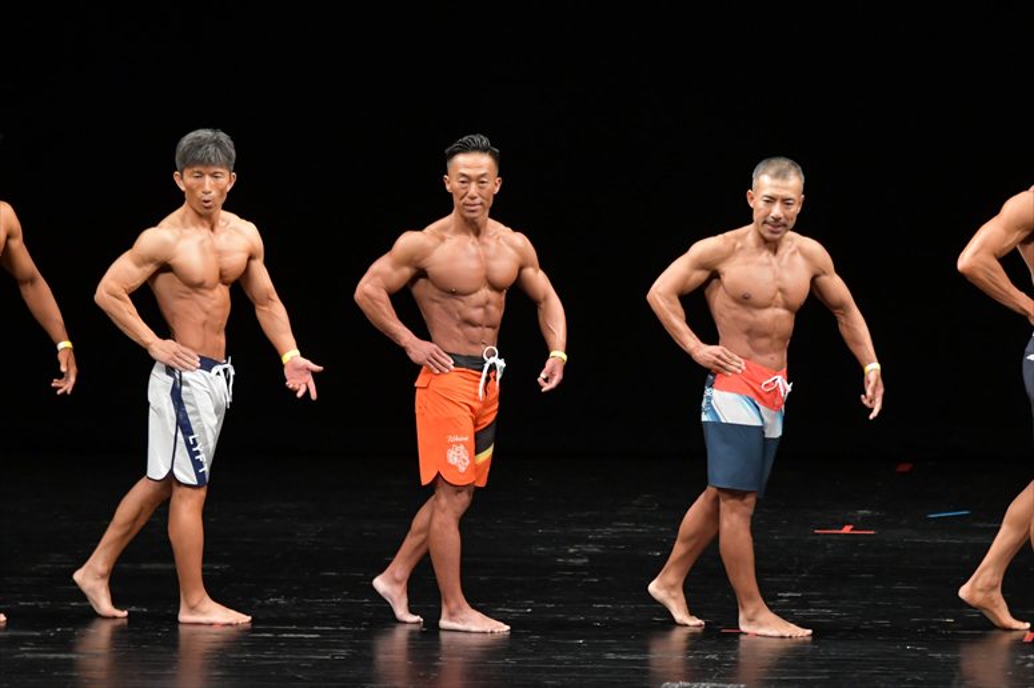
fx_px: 7321
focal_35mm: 255
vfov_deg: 5.4
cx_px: 517
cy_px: 344
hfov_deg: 8.1
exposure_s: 1/400
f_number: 5.6
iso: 3200
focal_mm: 170
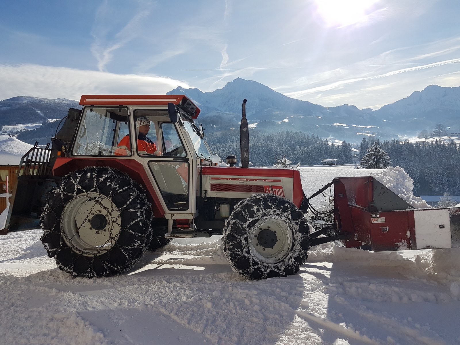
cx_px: 230
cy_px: 172
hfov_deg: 67.3
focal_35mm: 26
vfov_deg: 53.1
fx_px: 346
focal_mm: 4.2
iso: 40
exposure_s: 1/4464
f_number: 1.7
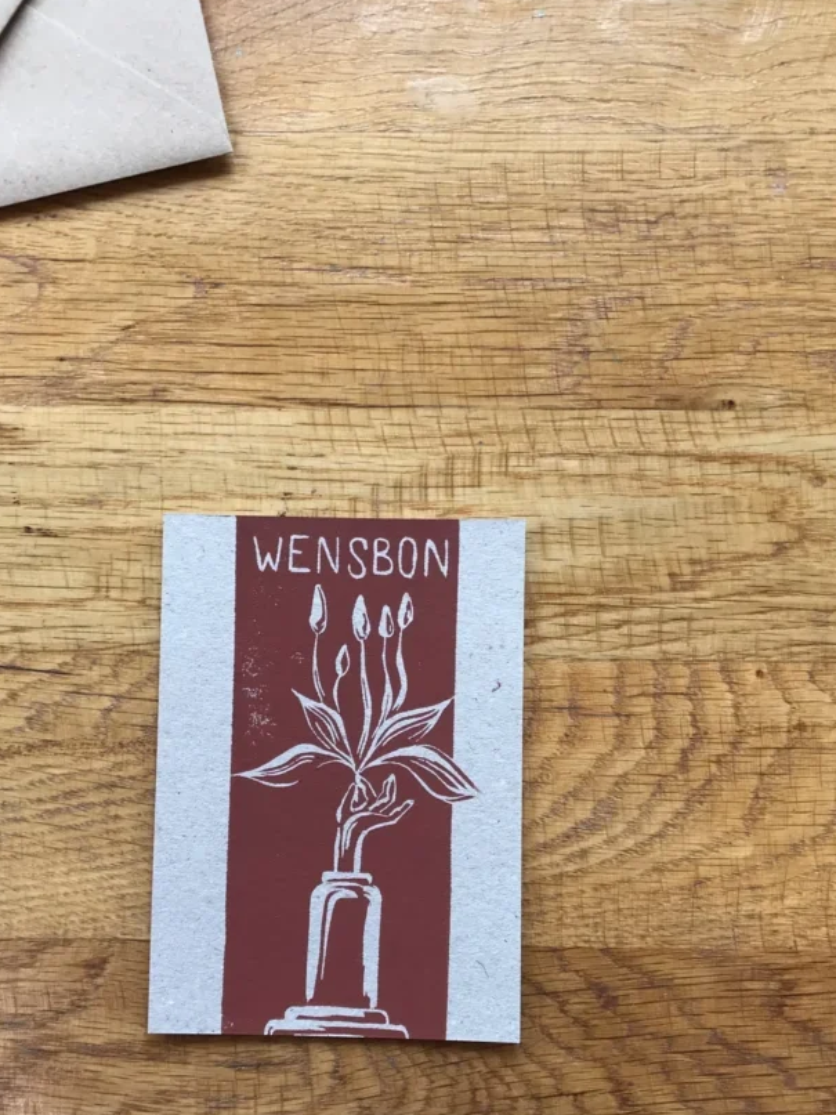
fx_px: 1192
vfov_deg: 50.0
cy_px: 645
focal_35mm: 37
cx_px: 358
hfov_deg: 38.6
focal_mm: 3.99
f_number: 1.8
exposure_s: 1/50
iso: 20
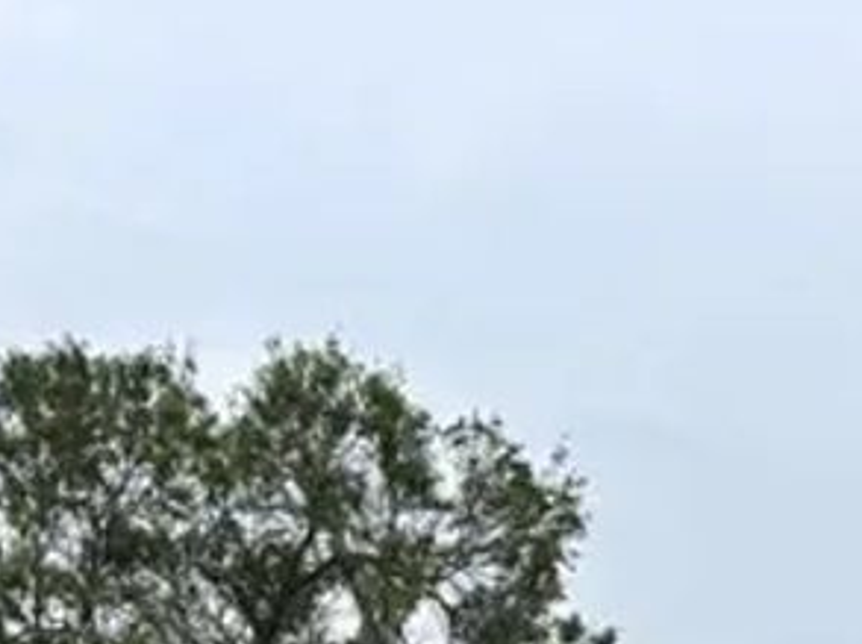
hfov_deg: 21.1
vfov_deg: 14.5
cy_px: 1120
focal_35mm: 91
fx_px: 2263
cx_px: 768
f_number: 1.6
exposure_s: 1/3021
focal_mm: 5.96
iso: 50
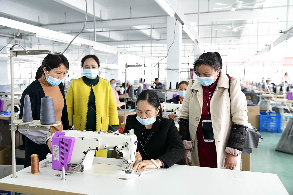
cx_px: 146
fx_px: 260
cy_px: 98
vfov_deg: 41.1
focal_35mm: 32
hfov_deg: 58.7
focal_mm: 32
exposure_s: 1/100
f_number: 4
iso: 500
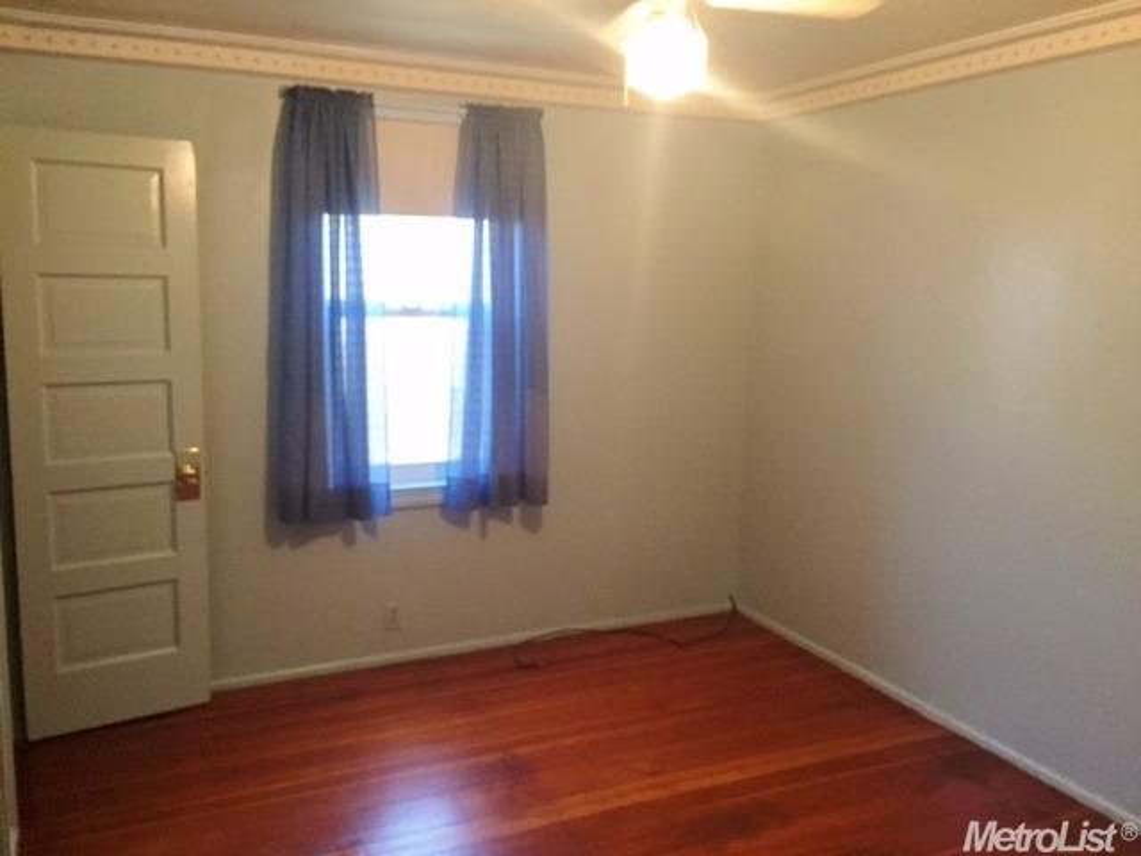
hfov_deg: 61.7
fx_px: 956
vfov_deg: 48.2
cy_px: 428
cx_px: 570
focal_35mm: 29
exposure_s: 1/24
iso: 250
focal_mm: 4.15
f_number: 2.2
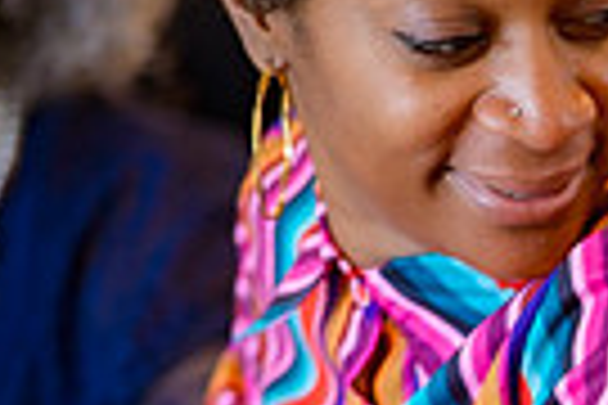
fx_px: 7599
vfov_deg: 3.0
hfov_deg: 4.5
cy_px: 718
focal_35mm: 450
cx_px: 1243
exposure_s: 1/100
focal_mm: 105
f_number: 1.8
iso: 500
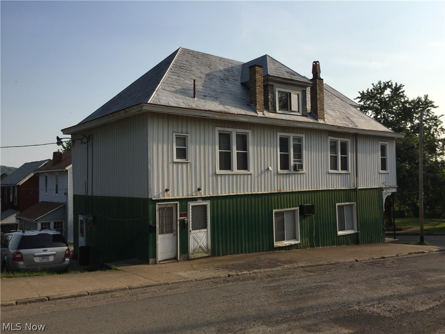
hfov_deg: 61.7
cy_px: 167
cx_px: 222
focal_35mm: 29
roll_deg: +0.6
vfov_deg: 48.2
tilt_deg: +1.7
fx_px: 373
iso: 32
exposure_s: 1/1883
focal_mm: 4.15
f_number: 2.2
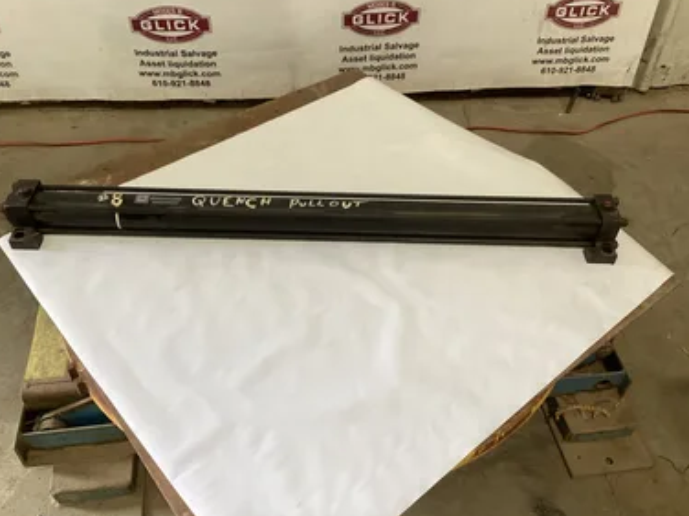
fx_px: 657
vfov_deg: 42.9
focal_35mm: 33
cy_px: 247
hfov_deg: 55.3
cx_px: 332
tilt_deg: -45.9
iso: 80
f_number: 2.4
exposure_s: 1/50
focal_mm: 3.3
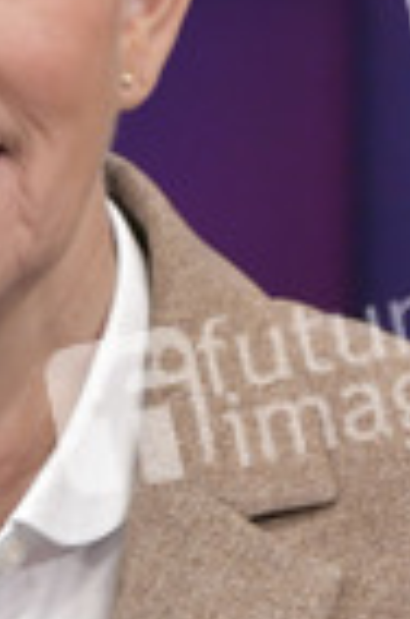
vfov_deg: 11.7
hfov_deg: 7.7
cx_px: -126
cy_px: 174
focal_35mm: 175
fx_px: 3004
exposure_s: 1/200
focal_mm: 62
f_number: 6.3
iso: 2500
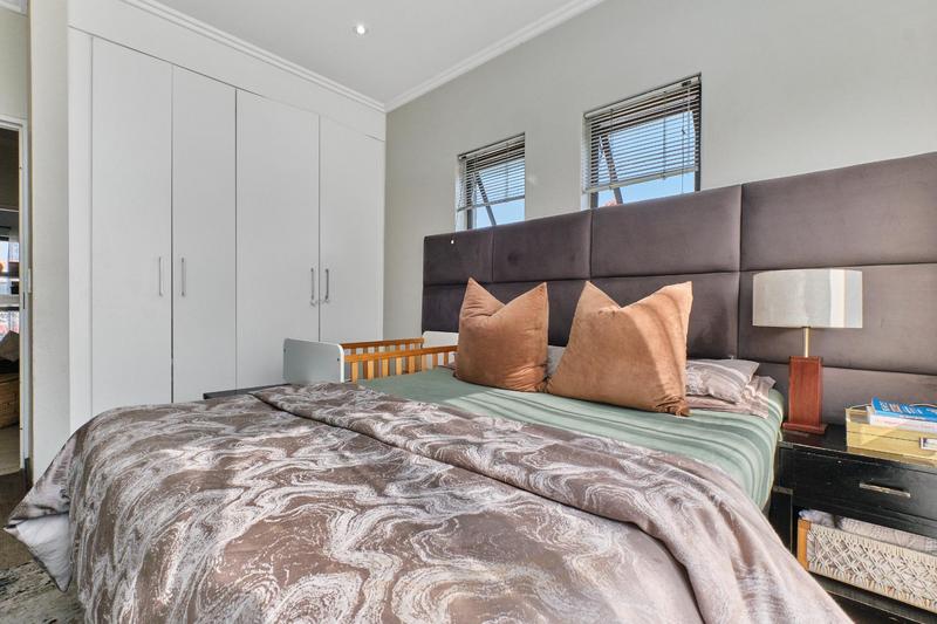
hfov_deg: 100.4
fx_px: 390
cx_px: 468
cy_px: 312
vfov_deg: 77.3
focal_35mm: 15
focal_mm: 10
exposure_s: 1/200
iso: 500
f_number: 10
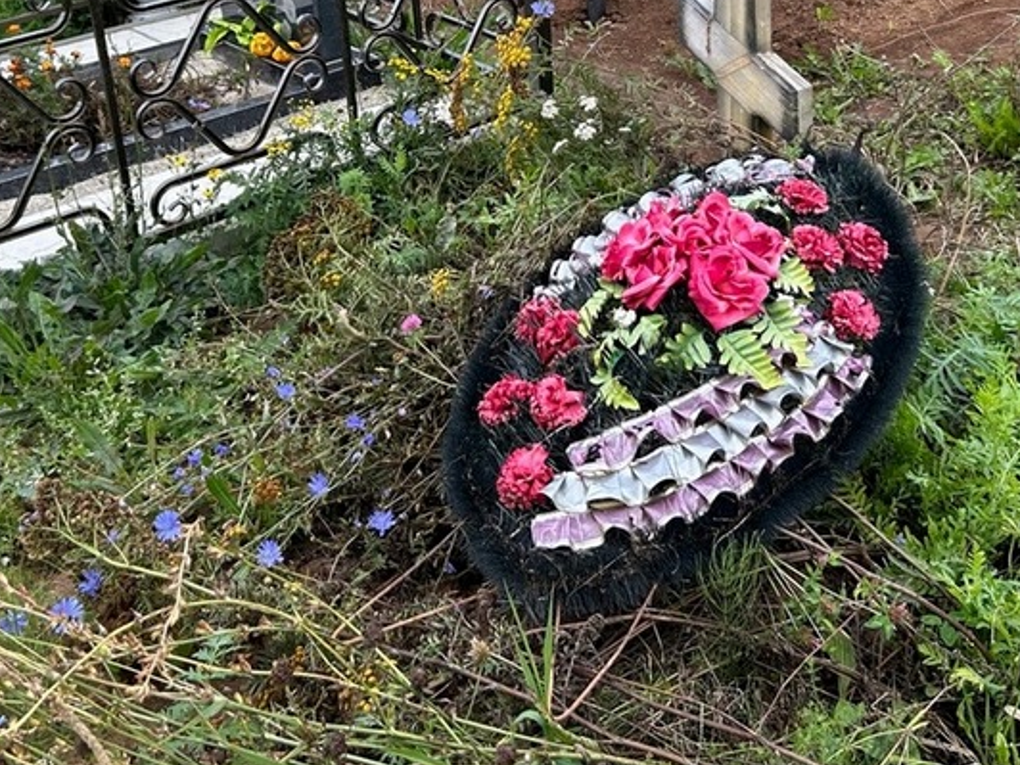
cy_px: 113
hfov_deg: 38.2
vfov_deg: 28.3
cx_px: 495
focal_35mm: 50
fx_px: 1473
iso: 50
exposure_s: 1/743
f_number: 1.5
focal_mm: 5.7
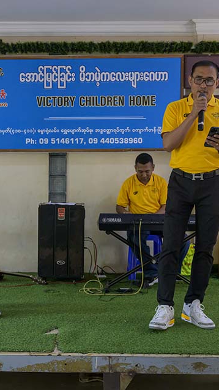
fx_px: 506
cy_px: 196
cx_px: 46
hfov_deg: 24.1
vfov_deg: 42.1
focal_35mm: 49
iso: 3600
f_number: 4
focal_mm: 31
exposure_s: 1/200
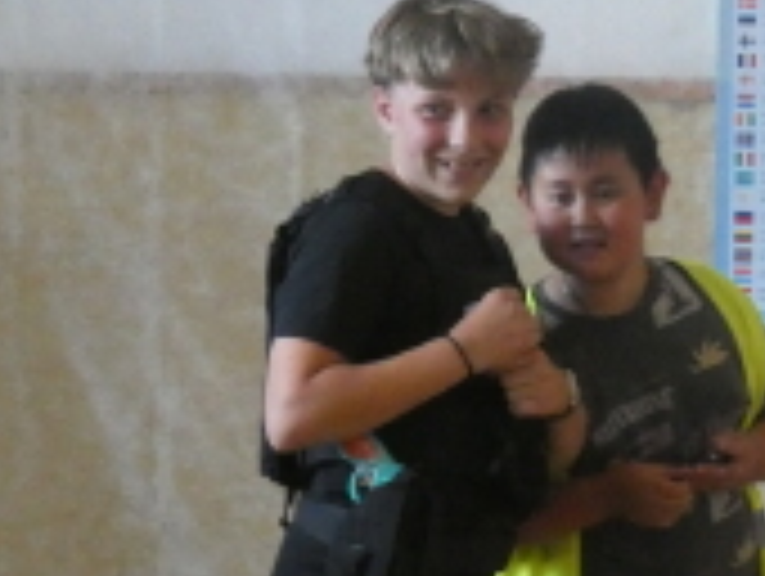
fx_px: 6374
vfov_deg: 5.2
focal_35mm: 288
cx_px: 742
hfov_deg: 6.8
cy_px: 562
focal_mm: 18.3
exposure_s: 1/50
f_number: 4.9
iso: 1600
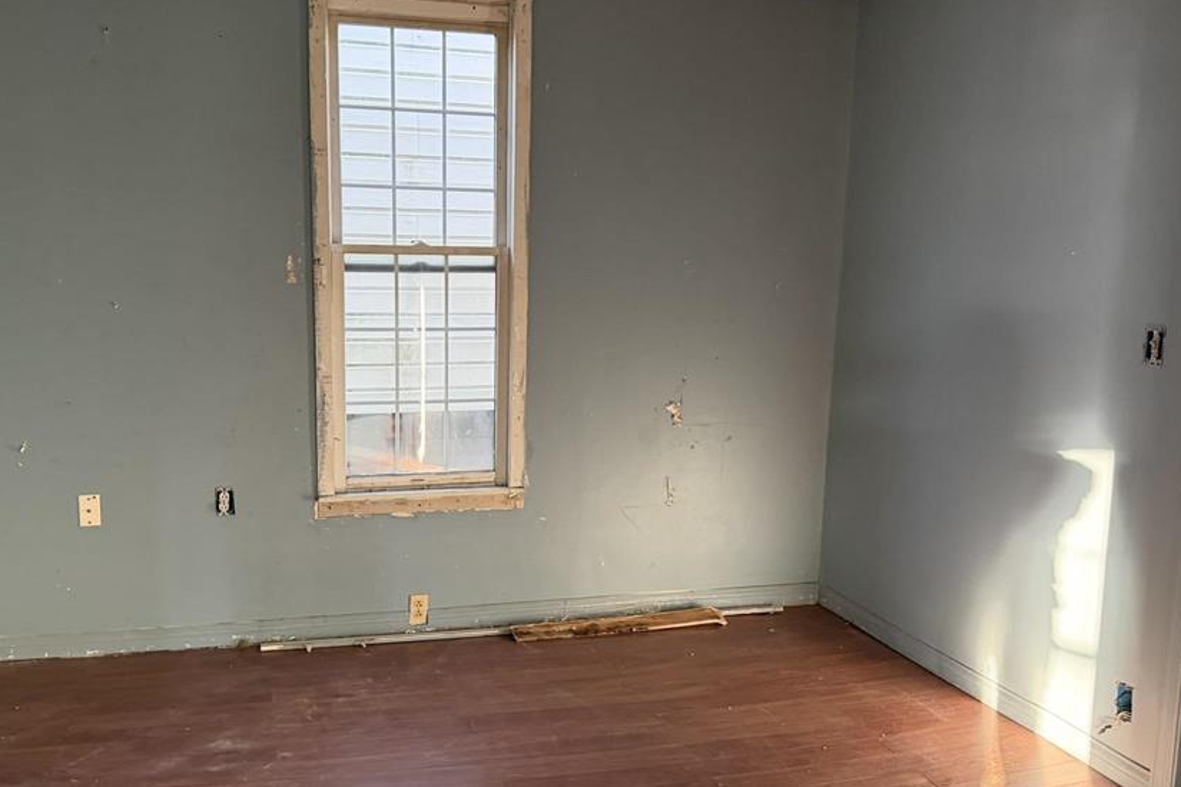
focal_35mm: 31
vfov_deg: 42.3
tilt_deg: -8.6
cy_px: 405
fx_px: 1017
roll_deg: -1.2
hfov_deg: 60.1
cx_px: 524
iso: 400
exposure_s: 1/60
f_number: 1.78
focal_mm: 6.76
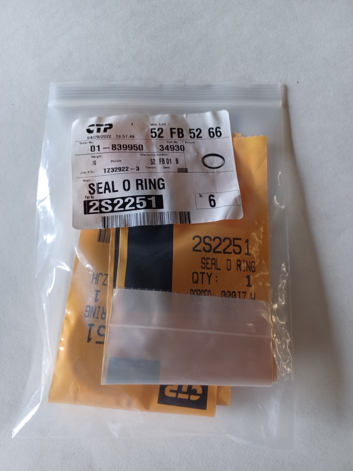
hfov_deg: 54.9
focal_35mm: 25
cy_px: 236
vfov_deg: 69.4
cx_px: 176
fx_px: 340
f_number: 1.8
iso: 160
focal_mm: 4.6
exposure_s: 1/50
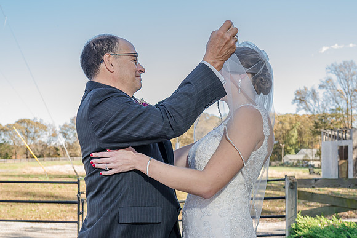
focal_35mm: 47
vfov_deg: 28.5
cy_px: 159
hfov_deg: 41.9
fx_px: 467
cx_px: 183
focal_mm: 35
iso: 400
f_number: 5.6
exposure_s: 1/200
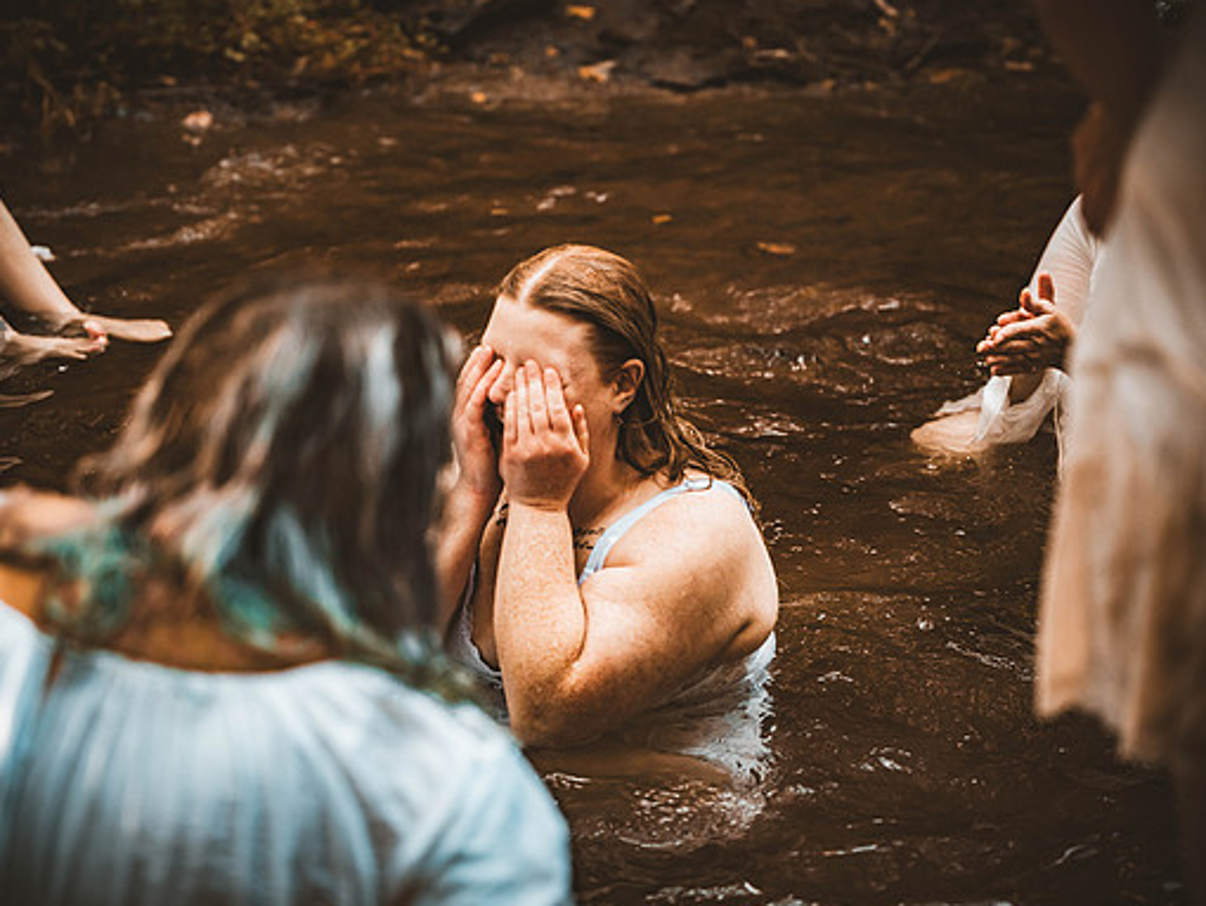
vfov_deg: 15.7
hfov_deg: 20.9
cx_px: 572
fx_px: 3276
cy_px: 455
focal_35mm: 94
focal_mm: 86
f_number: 2.8
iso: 1000
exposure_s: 1/400
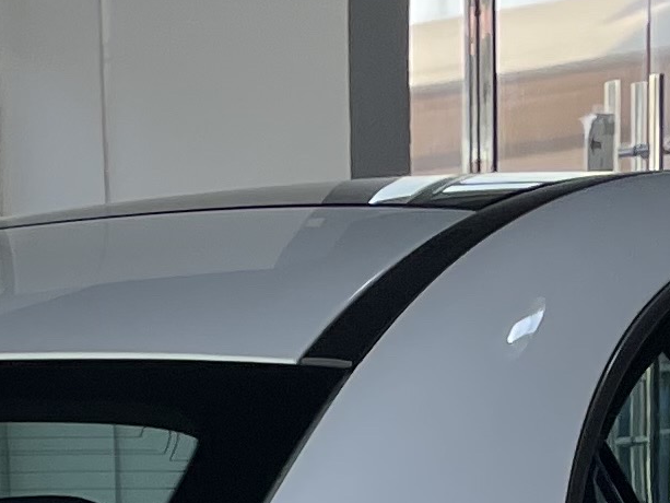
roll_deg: +6.7
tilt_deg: -19.1
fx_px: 3310
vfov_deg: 7.7
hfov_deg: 10.9
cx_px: -513
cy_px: 1463
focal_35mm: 171
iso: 32
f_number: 1.6
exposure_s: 1/1195
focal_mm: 4.2
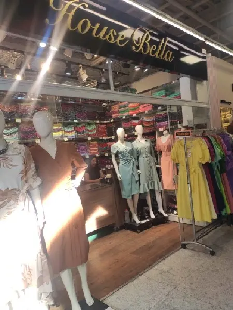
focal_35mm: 26
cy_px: 155
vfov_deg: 67.3
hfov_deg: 53.1
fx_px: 233
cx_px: 116
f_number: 1.75
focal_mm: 4.77
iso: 123
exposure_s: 1/120
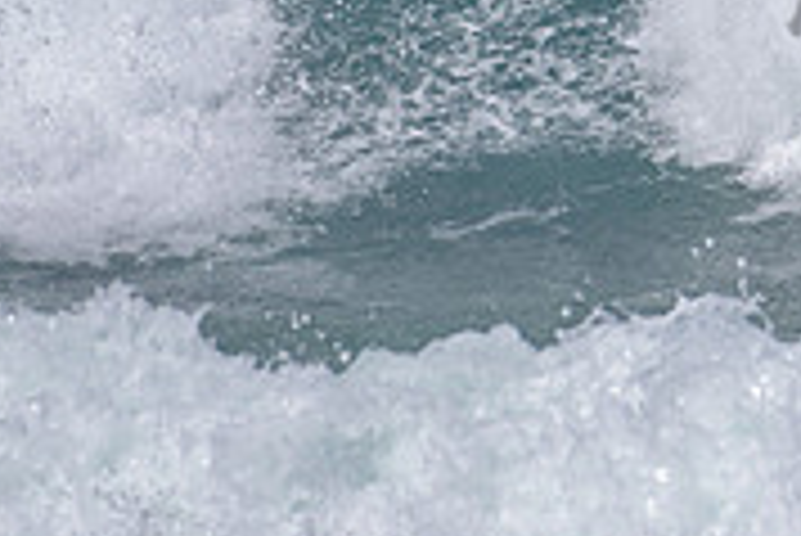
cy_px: -199
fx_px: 44468
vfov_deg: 0.7
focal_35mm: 1997
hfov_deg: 1.0
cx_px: 996
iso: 64
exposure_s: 1/2000
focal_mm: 500
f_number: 5.6
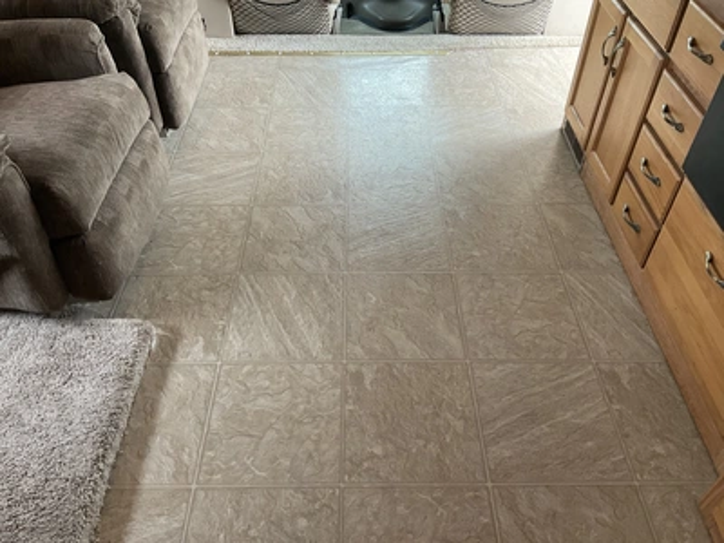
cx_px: 362
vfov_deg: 48.2
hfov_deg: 61.7
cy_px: 272
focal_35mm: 29
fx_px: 607
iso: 64
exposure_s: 1/82
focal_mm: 3
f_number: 1.8
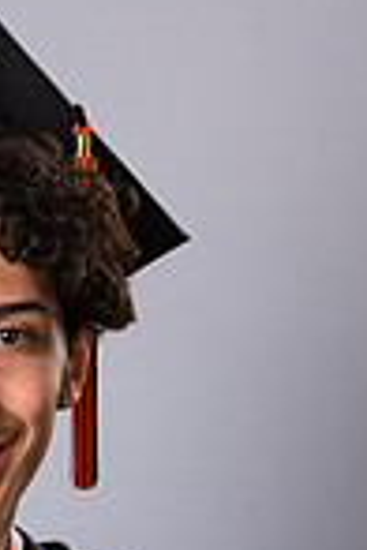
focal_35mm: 306
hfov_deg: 4.5
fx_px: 4679
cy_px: 550
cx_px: -43
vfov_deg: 6.7
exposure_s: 1/200
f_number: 8
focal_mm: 100
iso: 800
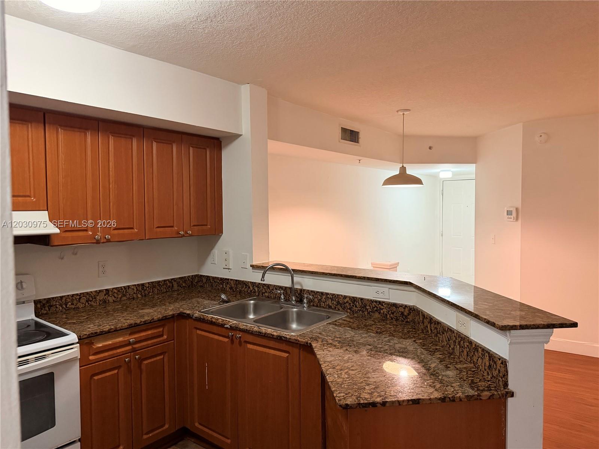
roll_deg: +1.1
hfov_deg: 71.6
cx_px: 300
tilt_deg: -2.6
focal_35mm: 24
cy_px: 224
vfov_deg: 56.8
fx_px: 415
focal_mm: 6.76
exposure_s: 1/60
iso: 500
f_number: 1.78
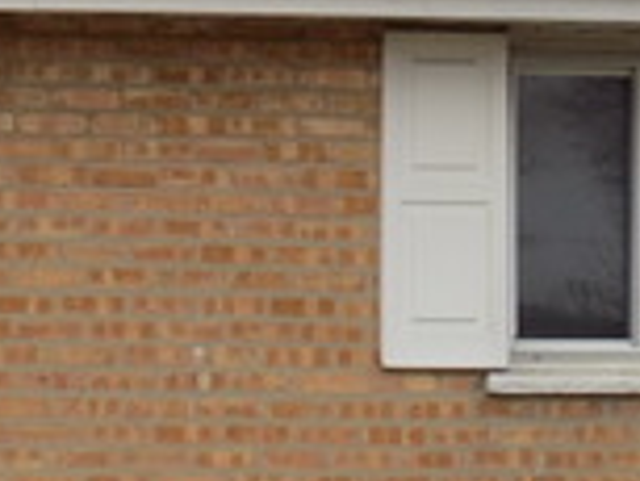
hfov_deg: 13.1
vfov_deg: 10.4
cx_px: -335
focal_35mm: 142
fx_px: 2627
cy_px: 410
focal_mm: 6.1
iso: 80
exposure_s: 1/200
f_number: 3.4
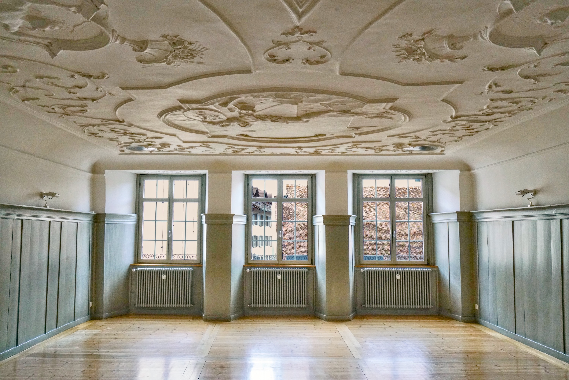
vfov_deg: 43.6
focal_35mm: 30
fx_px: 474
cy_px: 190
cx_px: 284
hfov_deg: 61.9
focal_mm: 30
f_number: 11
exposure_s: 1/60
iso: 3200
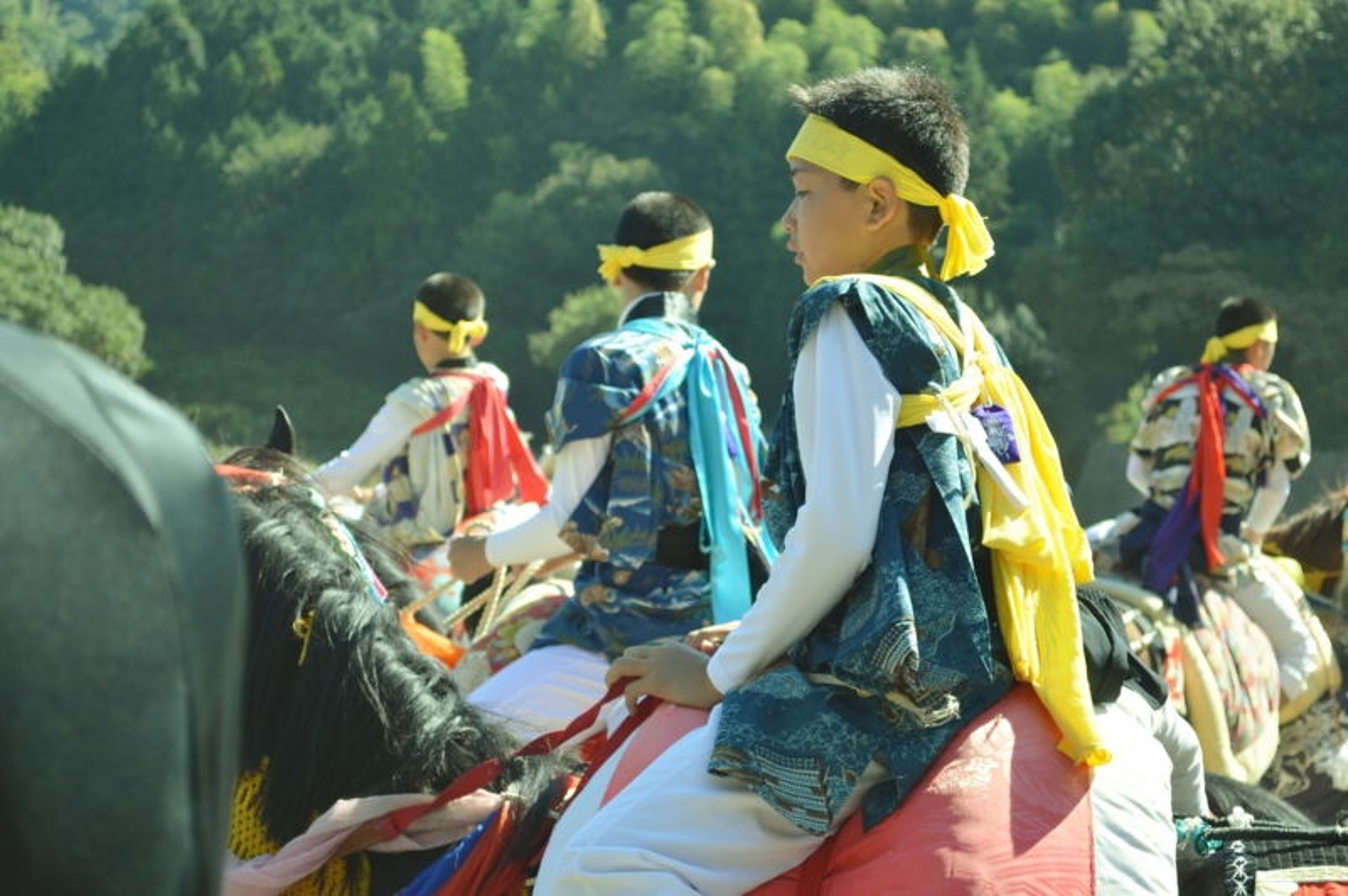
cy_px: 448
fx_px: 2918
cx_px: 674
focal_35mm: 78
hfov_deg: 26.0
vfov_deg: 17.5
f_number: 6.3
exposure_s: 1/800
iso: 400
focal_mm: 52
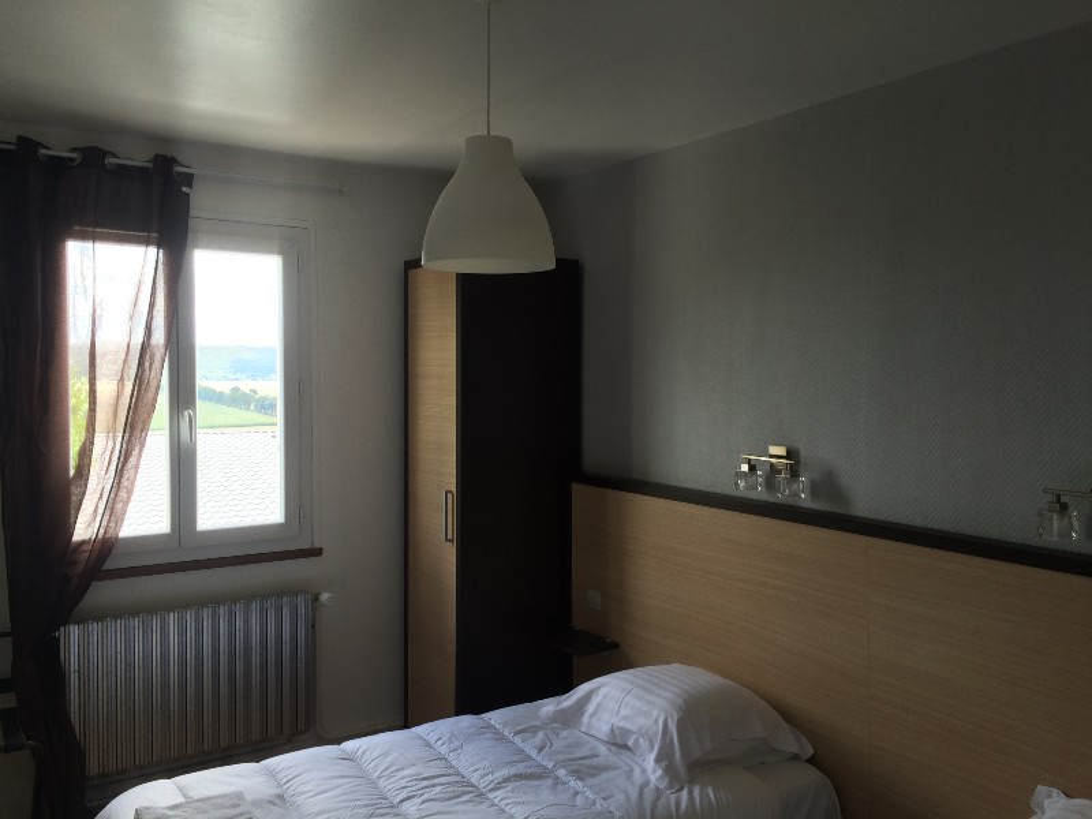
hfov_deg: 61.7
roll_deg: -0.8
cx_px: 546
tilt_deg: -3.1
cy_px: 410
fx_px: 915
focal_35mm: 29
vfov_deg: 48.2
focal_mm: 4.15
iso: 32
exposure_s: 1/60
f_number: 2.2
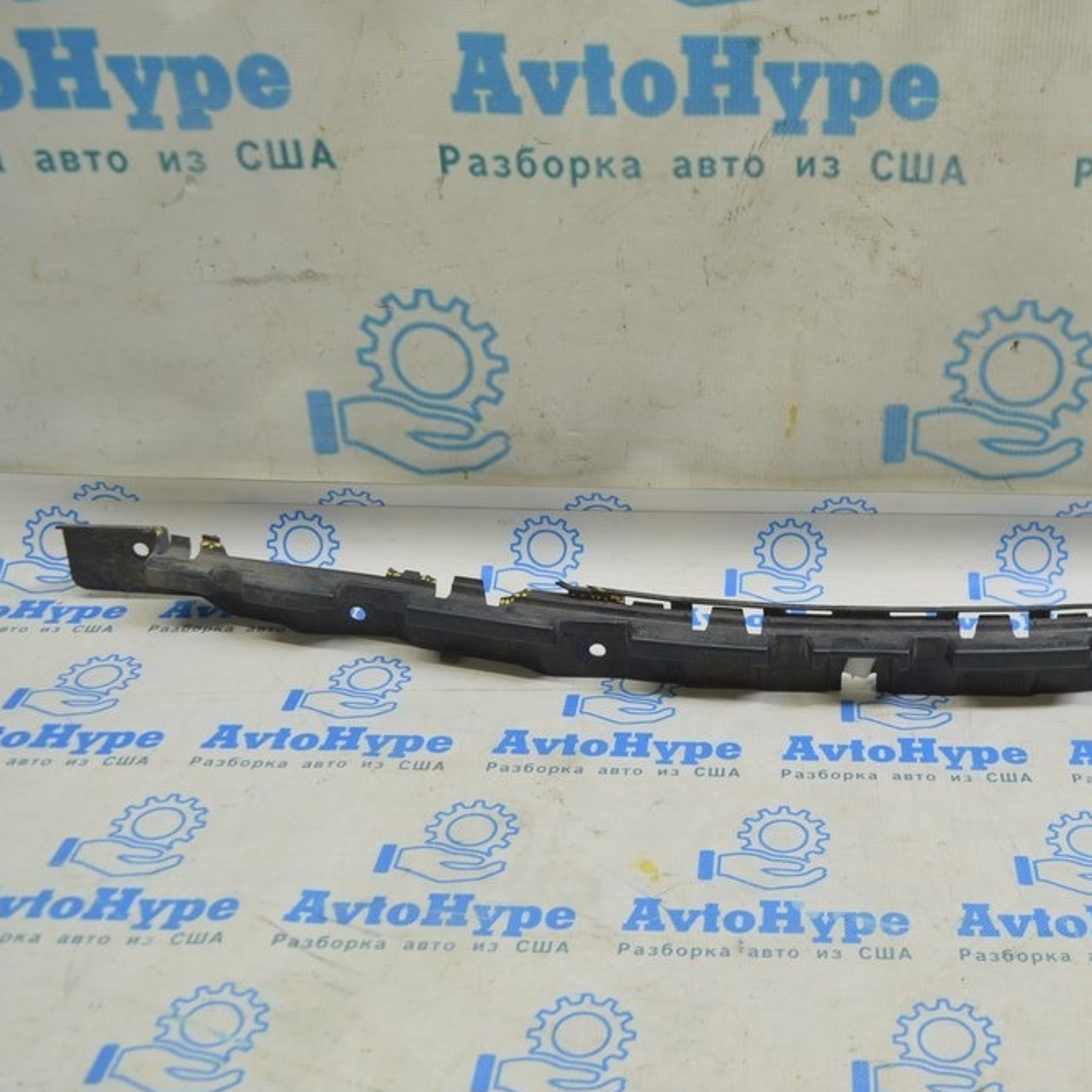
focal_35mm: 43
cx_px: 817
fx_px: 1535
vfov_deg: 39.2
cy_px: 541
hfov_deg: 38.2
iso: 400
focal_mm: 22
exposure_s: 1/25
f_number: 5.6
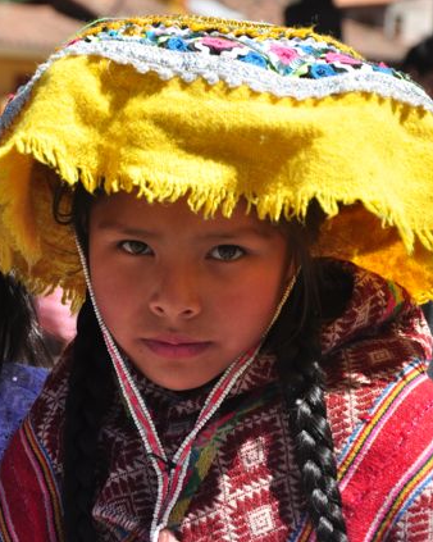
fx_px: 2116
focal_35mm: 132
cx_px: 55
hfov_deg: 11.6
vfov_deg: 14.6
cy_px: 271
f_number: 7.1
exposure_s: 1/800
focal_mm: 62
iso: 400
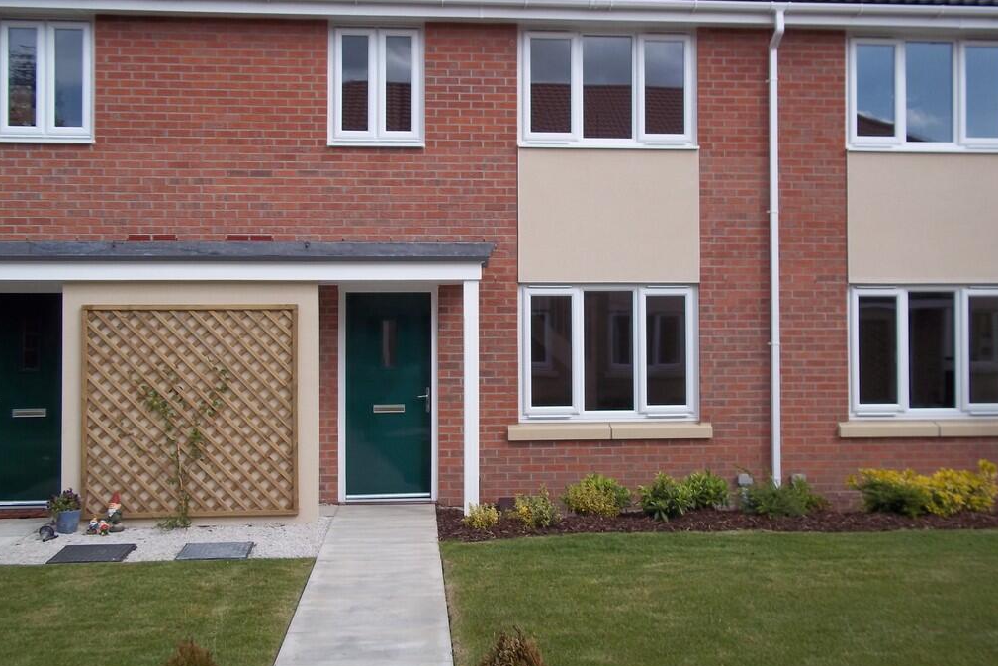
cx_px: 500
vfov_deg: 35.0
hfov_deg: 50.7
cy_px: 300
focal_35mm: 38
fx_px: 1054
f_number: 8
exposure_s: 1/160
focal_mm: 6.5
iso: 80
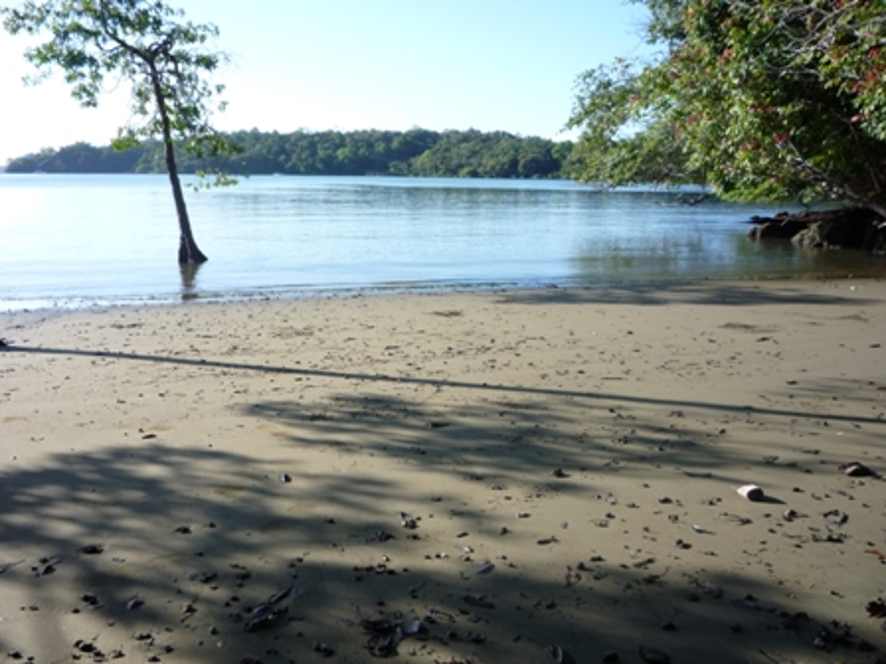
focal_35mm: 30
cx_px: 443
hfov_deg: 60.0
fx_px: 768
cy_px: 332
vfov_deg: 46.8
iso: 100
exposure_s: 1/320
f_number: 4
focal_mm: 5.2
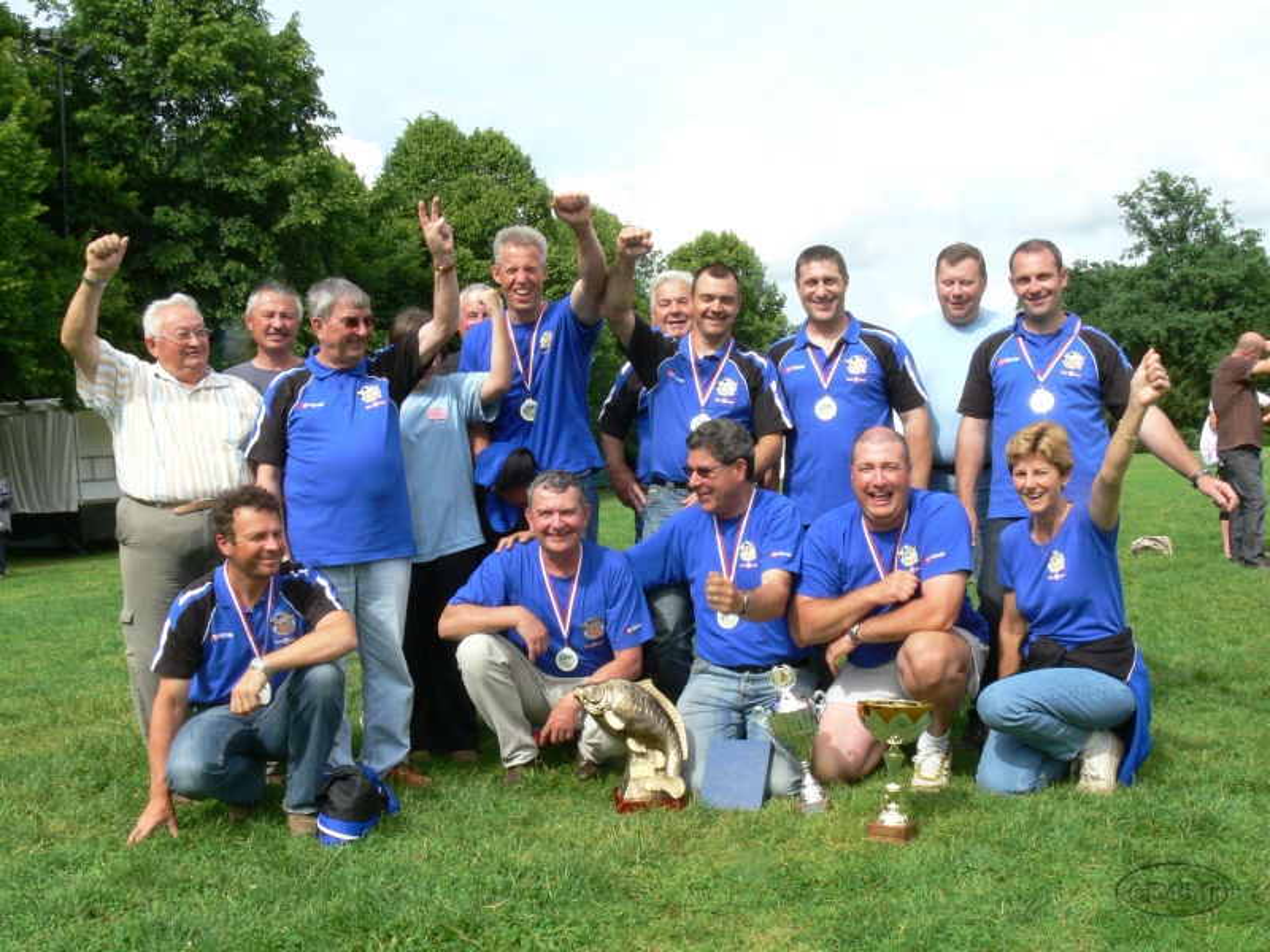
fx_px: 1284
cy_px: 476
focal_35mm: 35
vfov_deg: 40.7
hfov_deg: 52.6
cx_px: 635
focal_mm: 7.4
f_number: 11
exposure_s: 1/80
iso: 100
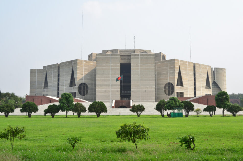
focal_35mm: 45
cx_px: 122
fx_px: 303
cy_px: 80
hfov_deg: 43.7
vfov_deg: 29.7
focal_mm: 30
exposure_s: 1/320
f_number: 8
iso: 250
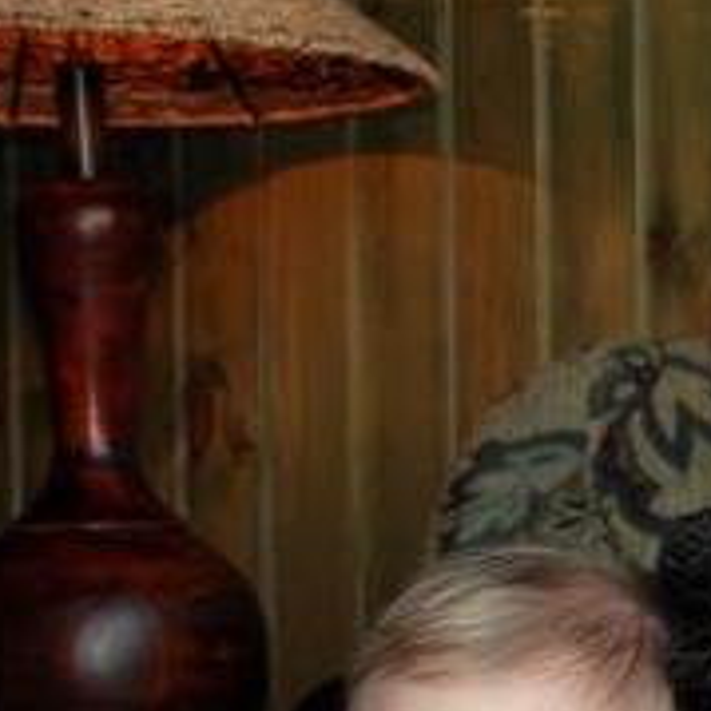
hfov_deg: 13.2
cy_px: 512
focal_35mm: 128
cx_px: 925
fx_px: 2974
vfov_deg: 13.6
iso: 200
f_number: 4
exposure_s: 1/60
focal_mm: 28
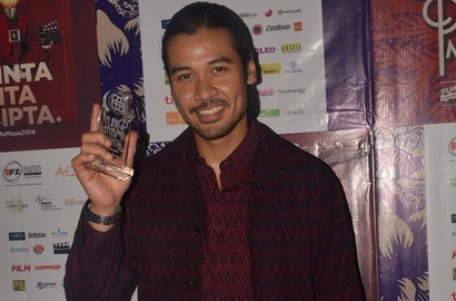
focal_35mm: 38
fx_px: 473
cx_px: 228
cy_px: 150
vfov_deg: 35.2
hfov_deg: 51.5
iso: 200
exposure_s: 1/125
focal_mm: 25
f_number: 13
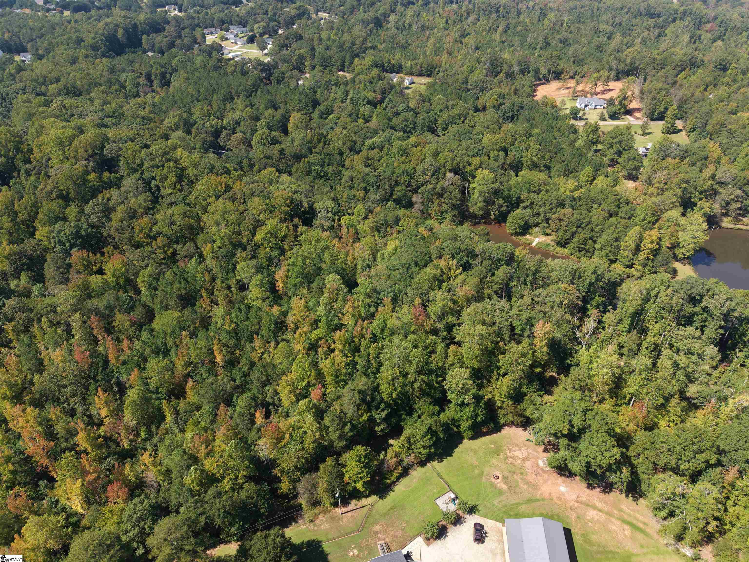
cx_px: 374
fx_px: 519
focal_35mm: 24
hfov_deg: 71.6
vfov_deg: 56.8
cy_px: 281
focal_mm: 8.67
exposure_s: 1/2500
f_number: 1.8
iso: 150
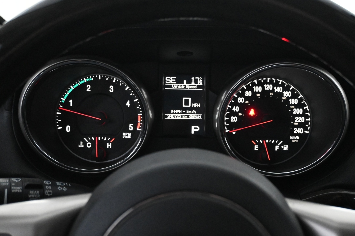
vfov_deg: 33.0
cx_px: 182
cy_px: 116
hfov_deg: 47.9
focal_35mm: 41
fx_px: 400
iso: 6400
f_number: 4.2
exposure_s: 1/60
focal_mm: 25
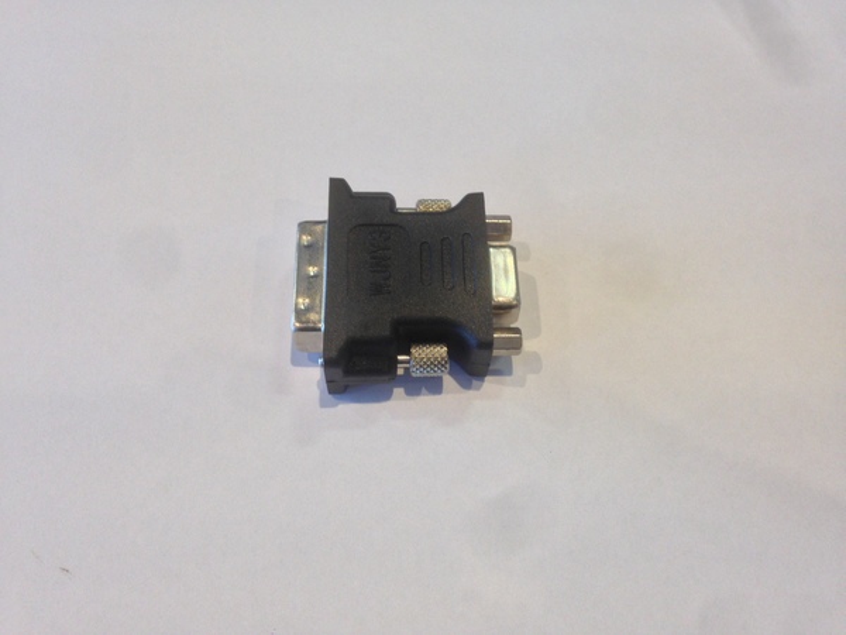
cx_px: 423
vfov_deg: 42.9
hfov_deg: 55.4
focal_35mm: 33
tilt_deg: -63.5
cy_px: 318
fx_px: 807
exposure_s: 1/30
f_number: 2.4
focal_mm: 4.12
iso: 50
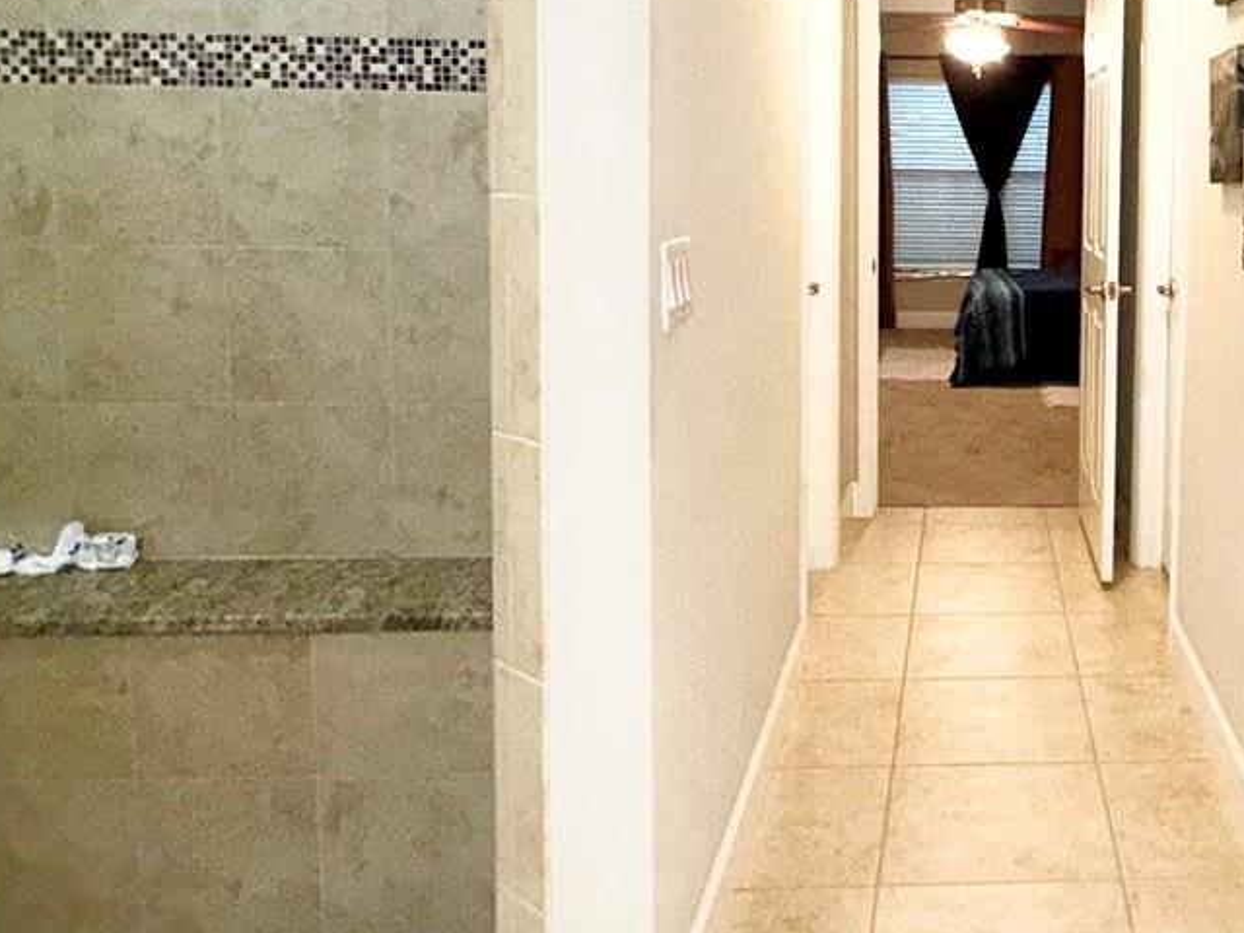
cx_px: 1063
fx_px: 1258
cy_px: 266
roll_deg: -0.9
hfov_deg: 48.4
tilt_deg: -4.4
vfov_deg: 39.9
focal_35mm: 35
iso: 125
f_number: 2.2
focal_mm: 2.22
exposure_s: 1/60
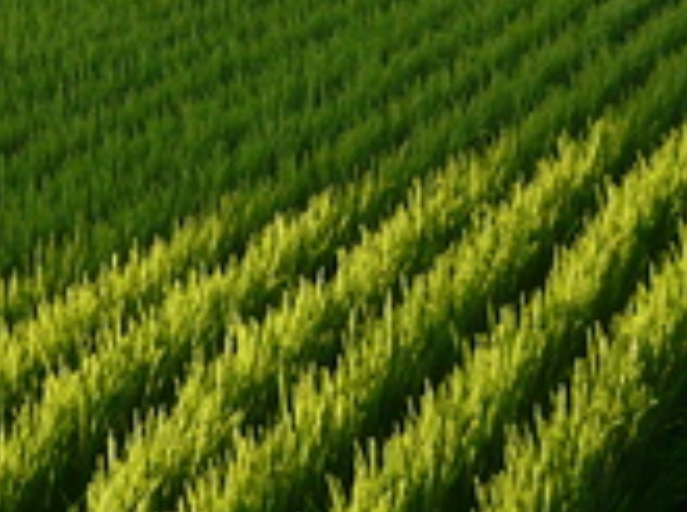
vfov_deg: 9.8
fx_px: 2931
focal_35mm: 148
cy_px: -127
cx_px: 96
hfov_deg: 13.3
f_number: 2.9
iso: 100
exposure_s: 1/250
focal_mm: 6
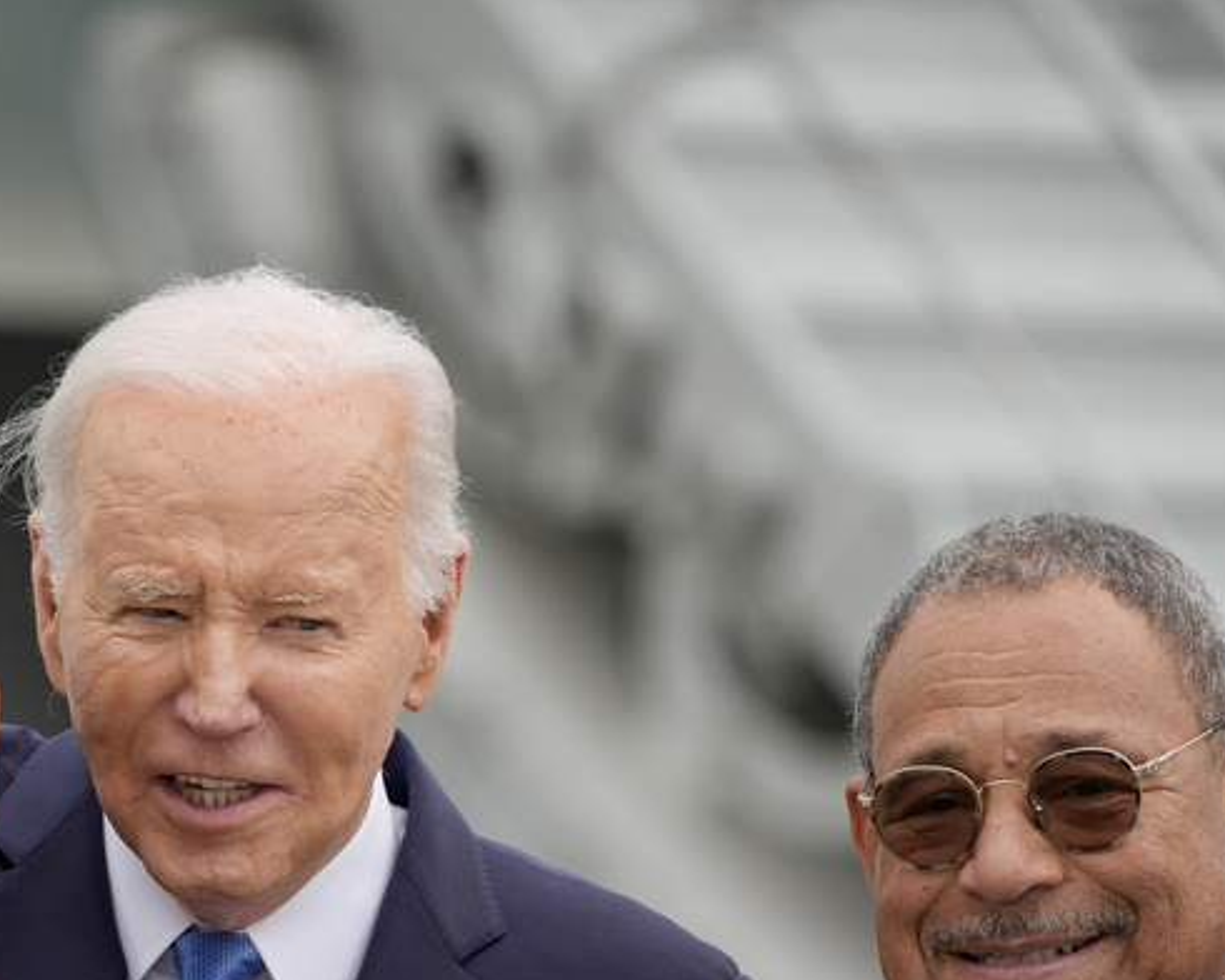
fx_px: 21536
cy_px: 806
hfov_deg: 3.3
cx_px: 182
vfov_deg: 2.6
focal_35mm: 594
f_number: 5.6
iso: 500
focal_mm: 303
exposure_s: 1/1000
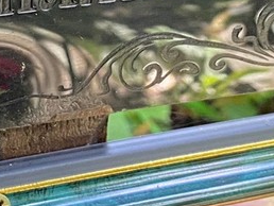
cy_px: -116
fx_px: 1149
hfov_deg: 13.5
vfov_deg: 9.9
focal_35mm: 145
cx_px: 48
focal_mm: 4.25
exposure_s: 1/78
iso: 125
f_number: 1.8
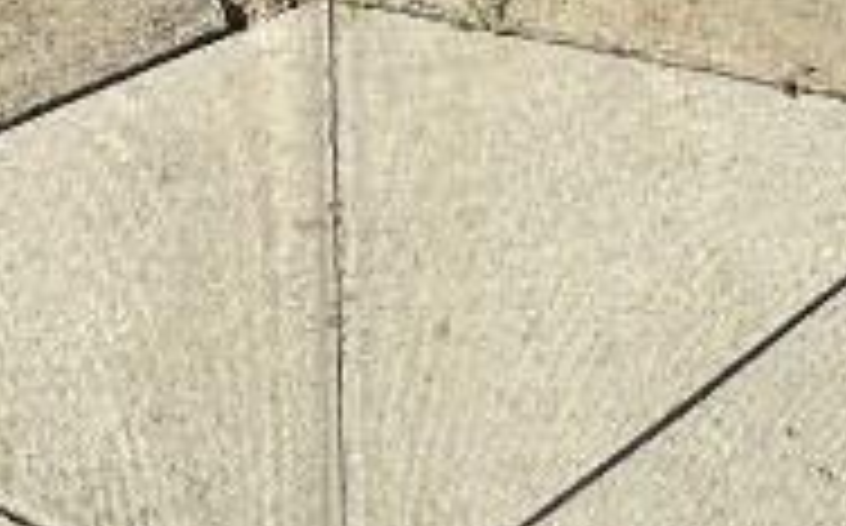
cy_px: -1056
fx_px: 1865
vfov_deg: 10.8
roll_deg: +1.7
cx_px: 486
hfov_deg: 25.5
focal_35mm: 81
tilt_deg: -11.9
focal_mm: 2.22
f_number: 2.2
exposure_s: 1/796
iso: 40
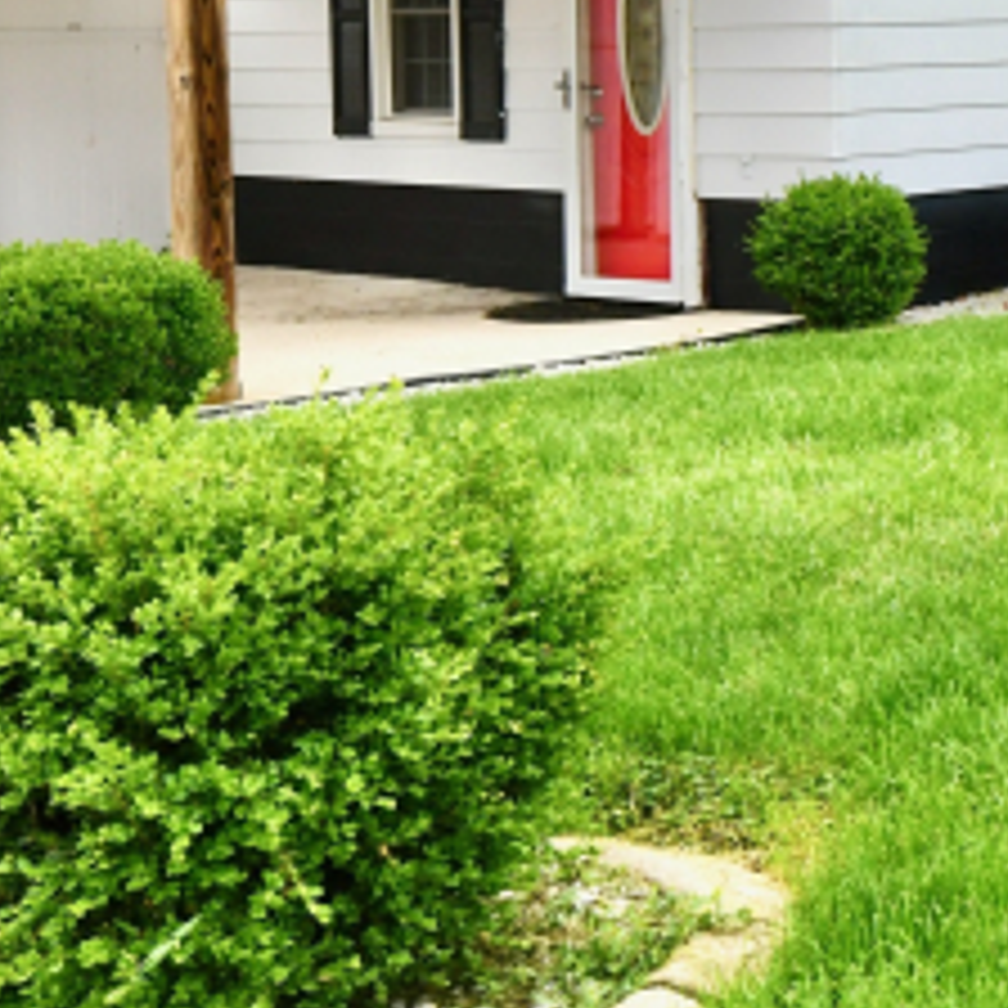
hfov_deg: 28.0
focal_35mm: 54
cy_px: 72
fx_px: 1779
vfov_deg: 30.1
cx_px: 1188
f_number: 8
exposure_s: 1/250
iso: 640
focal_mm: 19
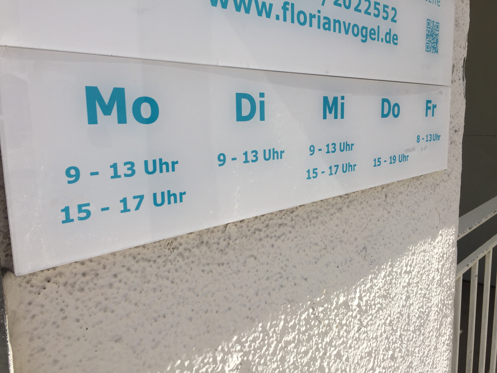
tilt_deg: -8.6
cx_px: 248
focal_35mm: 29
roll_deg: +0.2
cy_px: 186
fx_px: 416
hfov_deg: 61.7
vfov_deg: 48.2
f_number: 2.2
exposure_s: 1/1980
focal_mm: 4.15
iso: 32
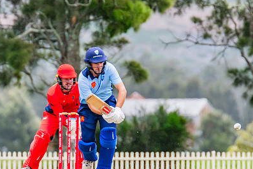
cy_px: 109
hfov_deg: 1.8
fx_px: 7958
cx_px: 107
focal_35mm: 1132
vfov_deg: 1.2
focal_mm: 600
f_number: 10
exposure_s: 1/1250
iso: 800
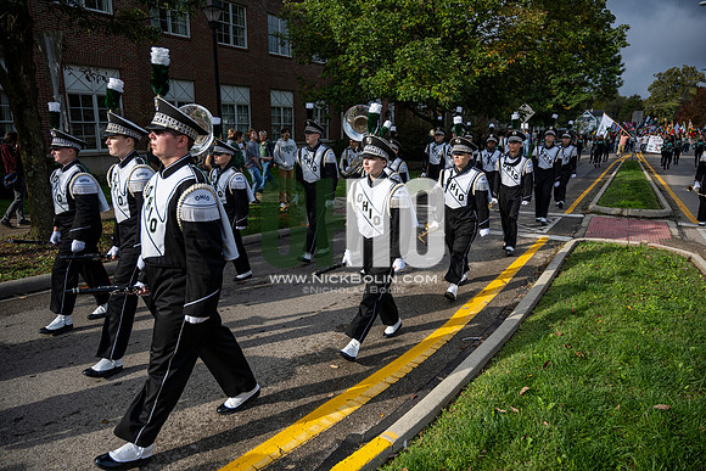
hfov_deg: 73.7
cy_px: 236
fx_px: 471
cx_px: 353
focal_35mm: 24
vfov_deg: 53.2
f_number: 4
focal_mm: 24
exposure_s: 1/1600
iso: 125
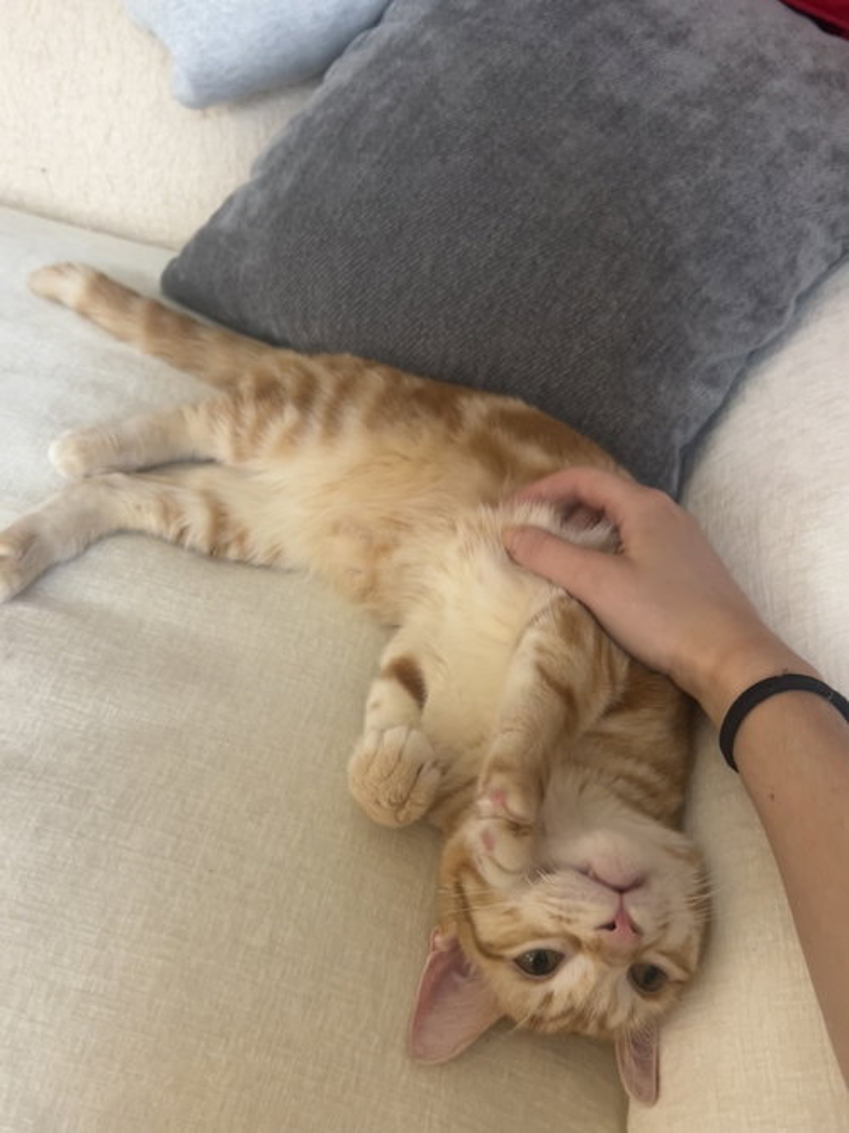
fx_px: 851
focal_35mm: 26
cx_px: 424
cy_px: 566
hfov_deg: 53.0
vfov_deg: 67.3
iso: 250
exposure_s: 1/60
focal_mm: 5.7
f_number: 1.5
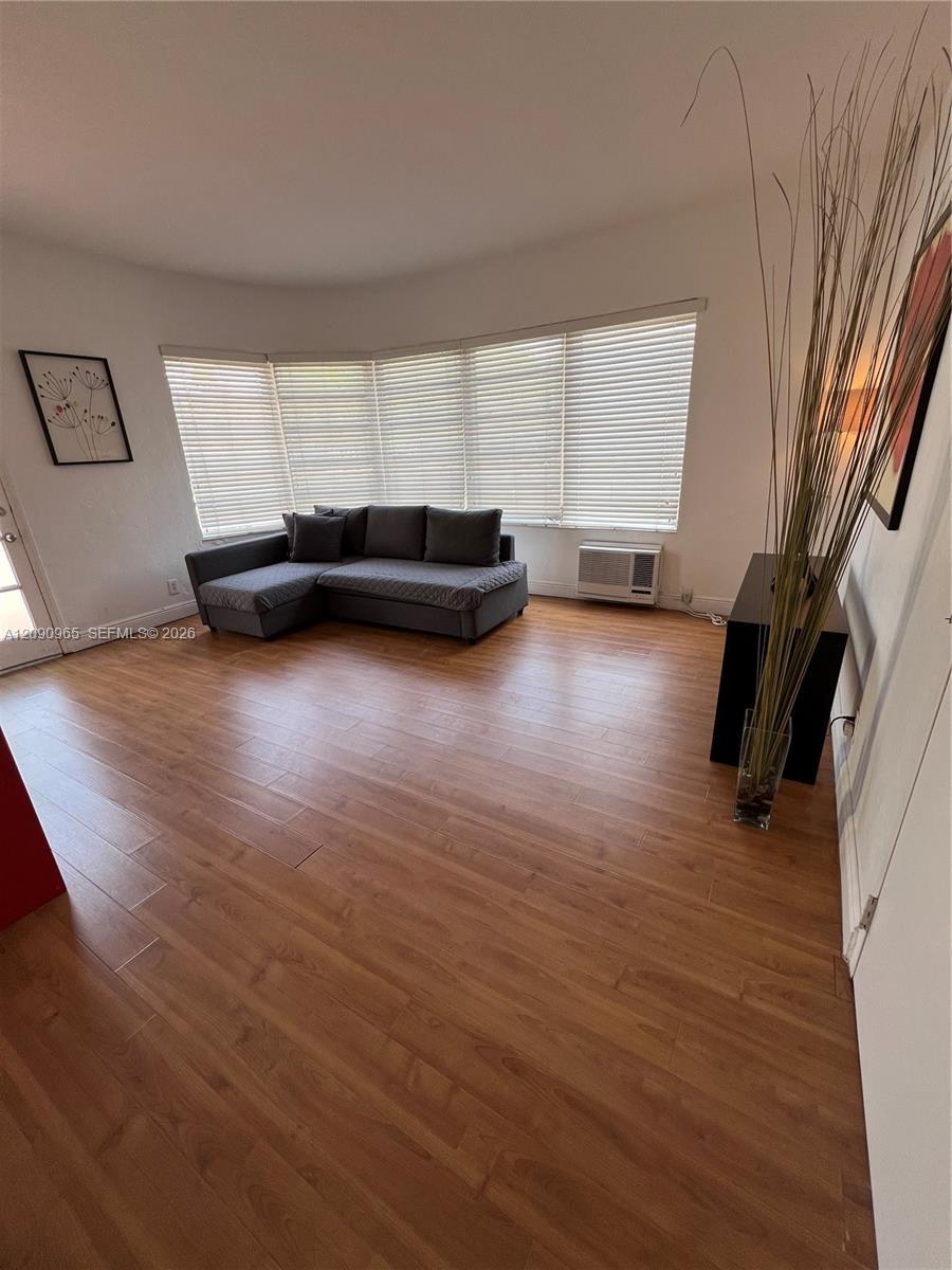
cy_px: 635
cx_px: 476
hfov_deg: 89.9
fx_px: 477
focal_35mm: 13
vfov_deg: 106.2
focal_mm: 1.57
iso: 64
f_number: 1.8
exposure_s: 1/99
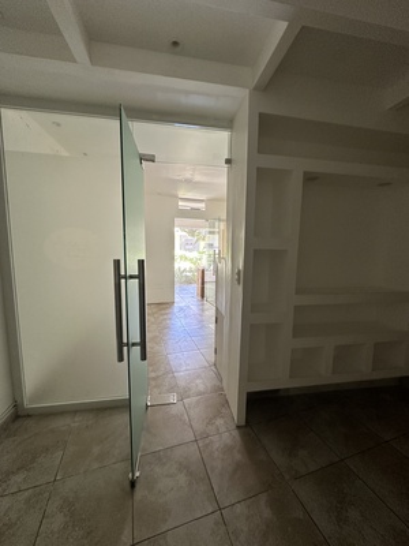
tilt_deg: -6.3
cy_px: 273
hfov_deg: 85.7
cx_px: 204
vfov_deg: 102.1
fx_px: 221
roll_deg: -1.8
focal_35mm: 14
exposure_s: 1/99
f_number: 2.2
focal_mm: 2.22
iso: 200
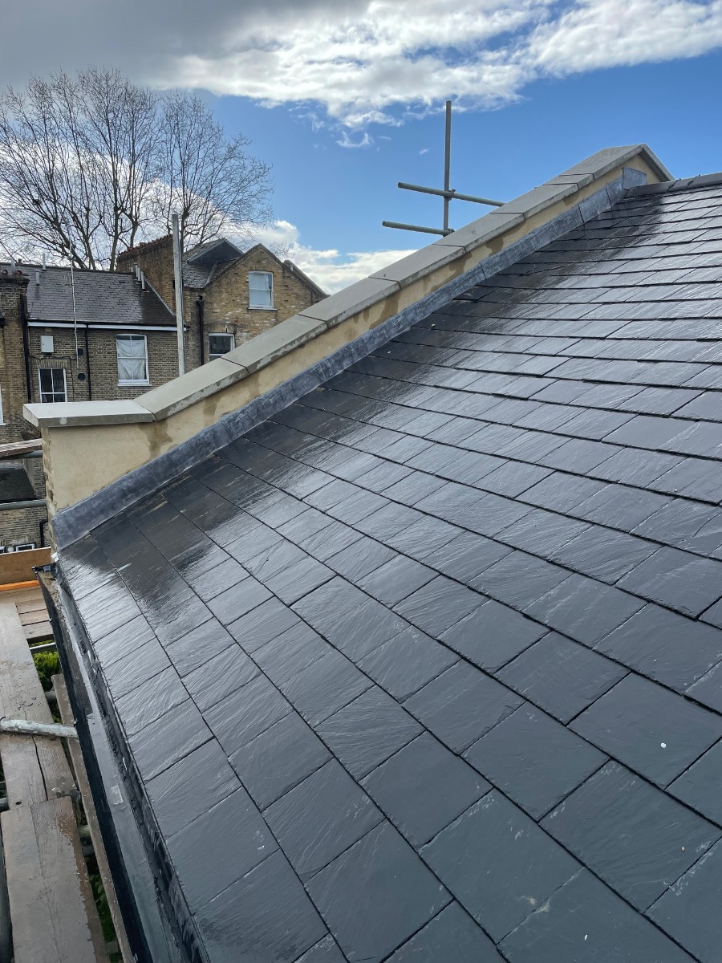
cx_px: 361
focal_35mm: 26
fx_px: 723
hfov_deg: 53.1
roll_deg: +0.3
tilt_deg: -10.3
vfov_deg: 67.3
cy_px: 482
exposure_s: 1/2092
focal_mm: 4.2
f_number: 1.6
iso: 32
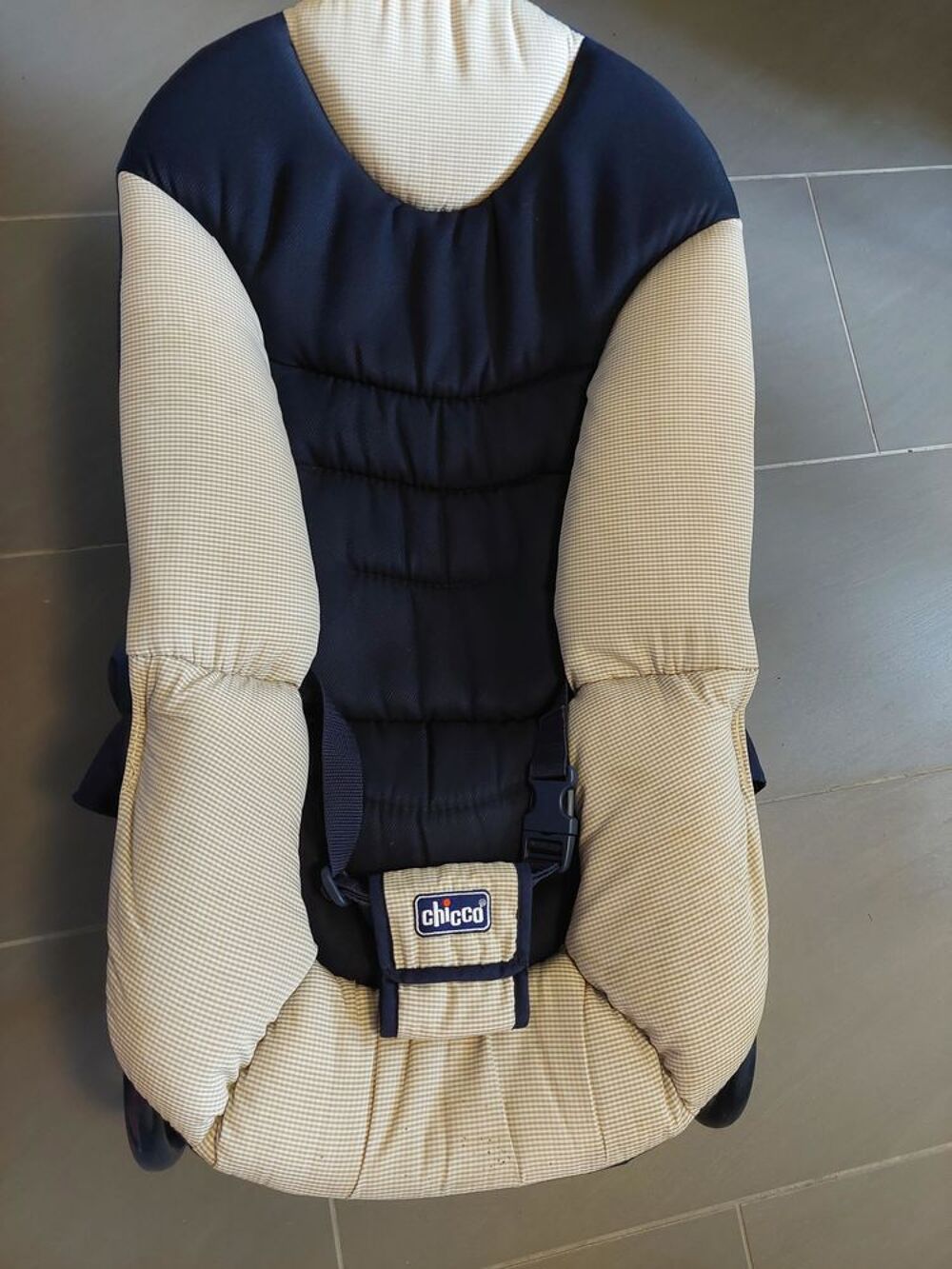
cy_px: 634
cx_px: 476
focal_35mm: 25
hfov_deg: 54.9
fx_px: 917
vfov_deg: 69.4
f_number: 1.8
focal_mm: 5.23
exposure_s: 1/33
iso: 500
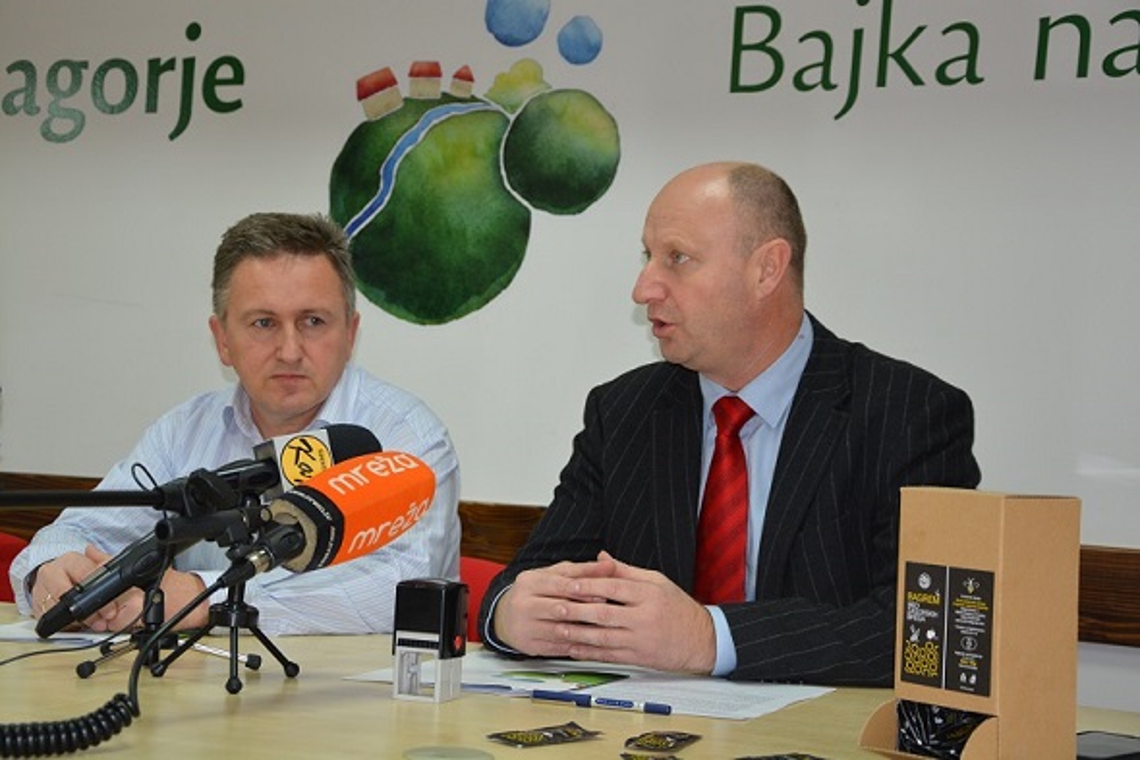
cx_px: 570
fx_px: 2137
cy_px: 380
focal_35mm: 68
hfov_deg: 29.9
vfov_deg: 20.2
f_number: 4.8
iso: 720
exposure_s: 1/60
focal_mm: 45
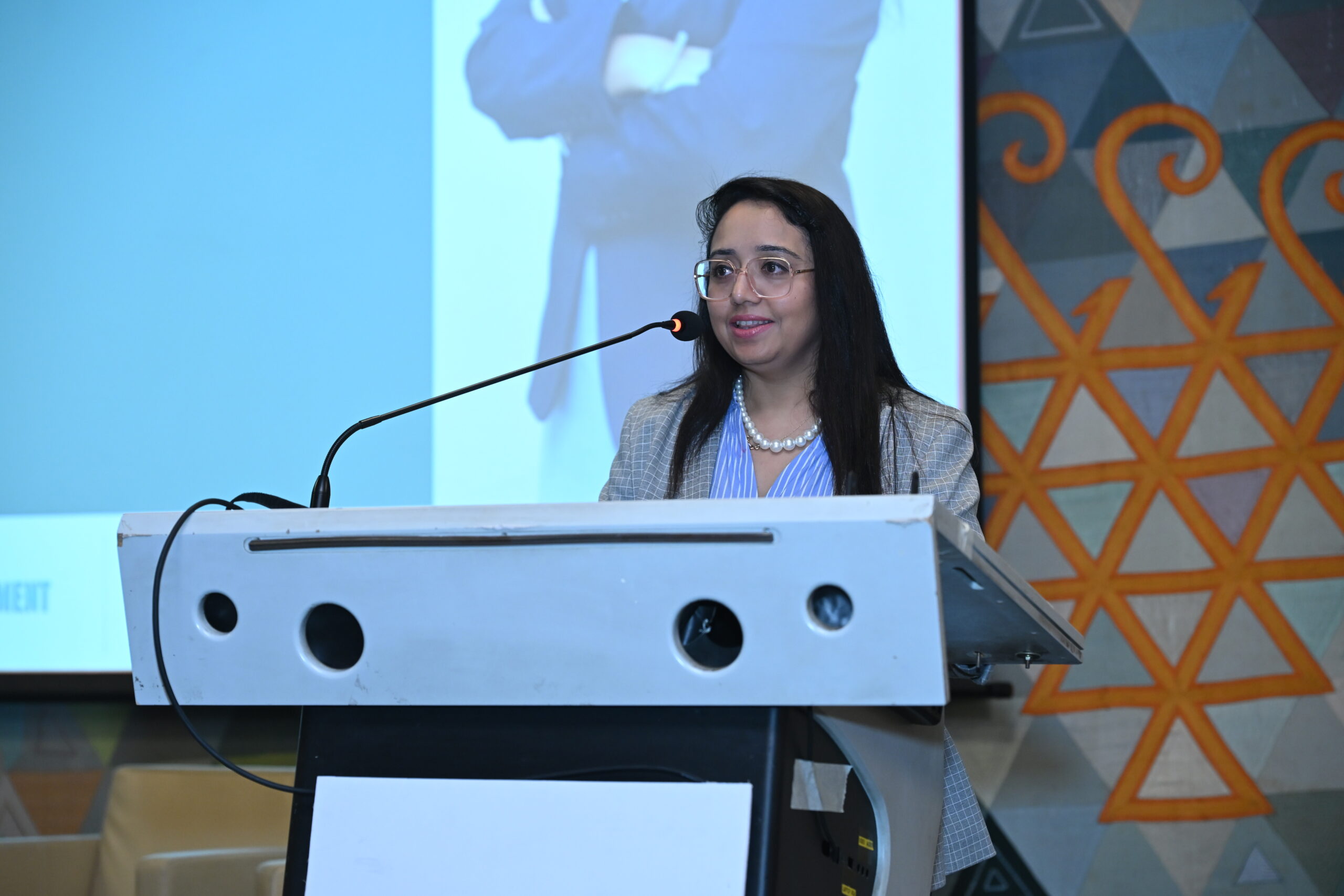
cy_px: 448
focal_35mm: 88
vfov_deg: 15.5
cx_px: 672
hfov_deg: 23.1
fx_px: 3285
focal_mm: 88
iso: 2000
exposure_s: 1/160
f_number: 4.5
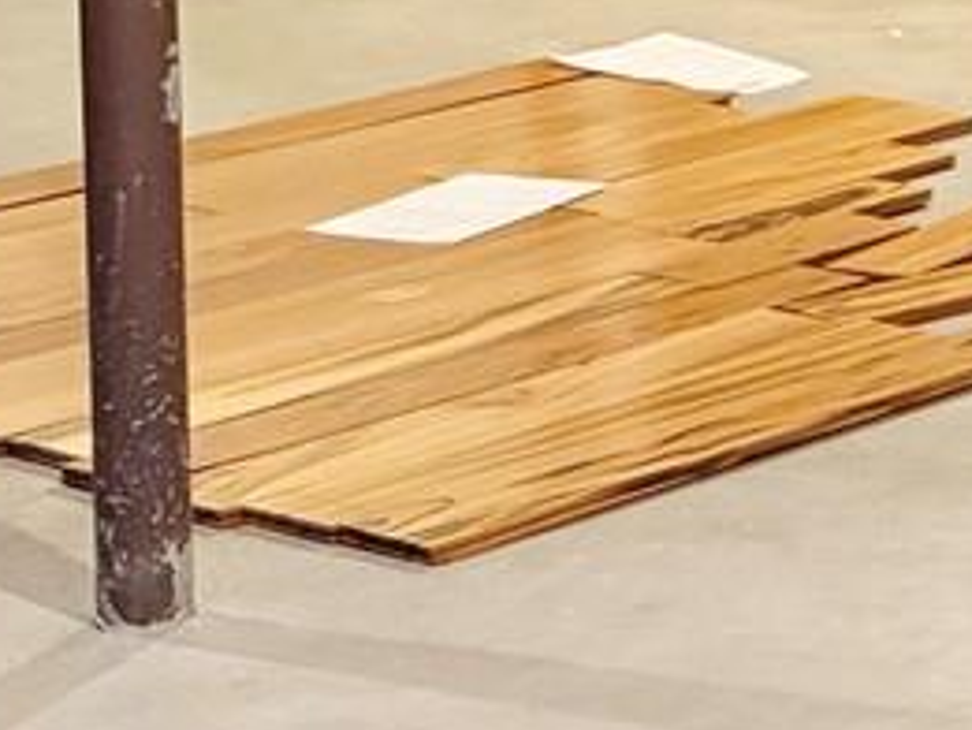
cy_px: -350
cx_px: 2033
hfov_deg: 11.8
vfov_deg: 9.8
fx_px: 4130
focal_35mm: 147
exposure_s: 1/40
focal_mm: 6.8
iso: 640
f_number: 1.8
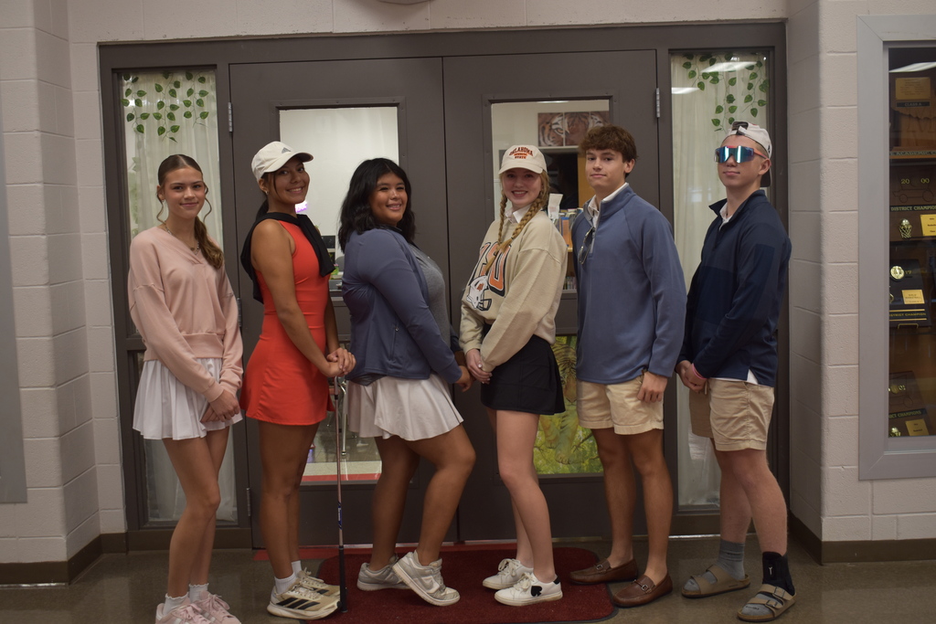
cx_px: 468
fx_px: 1053
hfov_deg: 47.9
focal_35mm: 40
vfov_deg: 33.0
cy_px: 312
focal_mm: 27
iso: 400
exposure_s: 1/50
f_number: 4
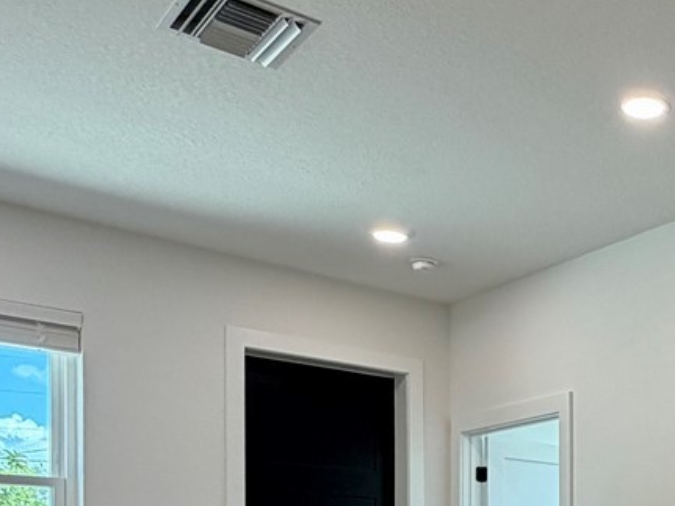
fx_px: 1014
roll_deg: -0.5
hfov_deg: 33.0
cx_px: 713
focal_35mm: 52
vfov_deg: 25.6
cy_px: 583
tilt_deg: +0.4
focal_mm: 2.22
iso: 100
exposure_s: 1/120
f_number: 2.2
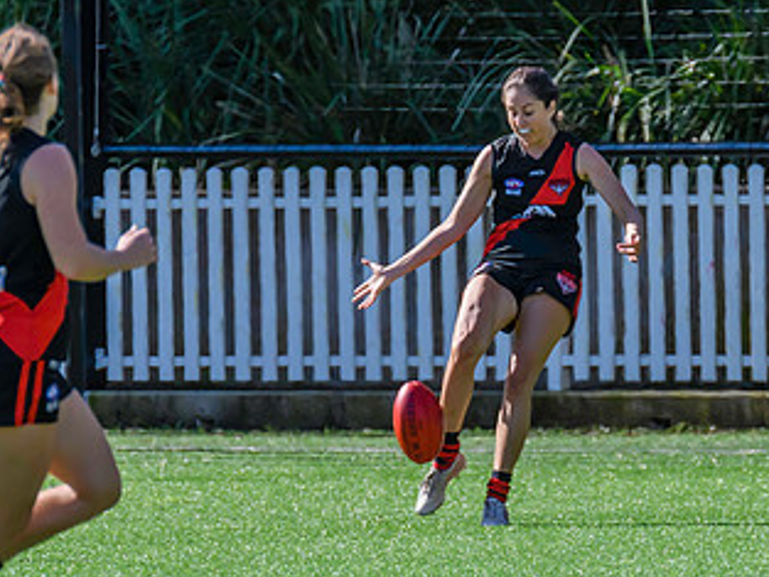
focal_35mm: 1196
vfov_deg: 1.2
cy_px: 402
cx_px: 501
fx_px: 26580
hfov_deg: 1.7
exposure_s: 1/1600
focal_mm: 420
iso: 800
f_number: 7.1
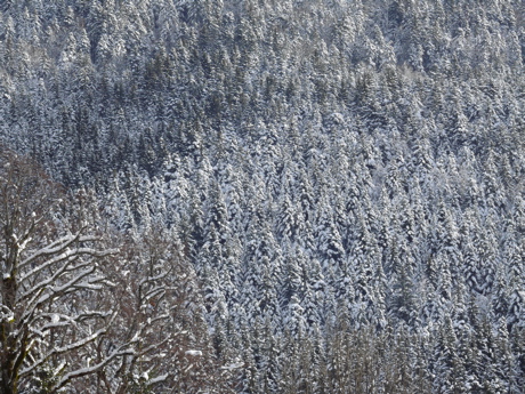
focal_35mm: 161
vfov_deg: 9.2
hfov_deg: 12.3
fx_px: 2442
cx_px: 262
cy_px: 197
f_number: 5.6
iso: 100
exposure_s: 1/250
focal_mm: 34
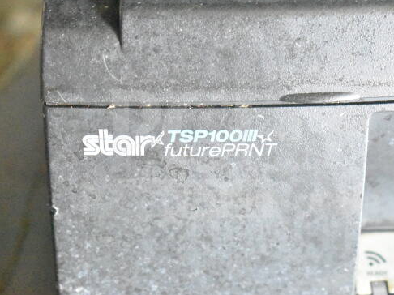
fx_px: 1133
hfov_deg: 19.7
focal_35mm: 100
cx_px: 182
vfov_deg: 14.8
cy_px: 154
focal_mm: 55
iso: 25600
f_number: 5.6
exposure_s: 1/80
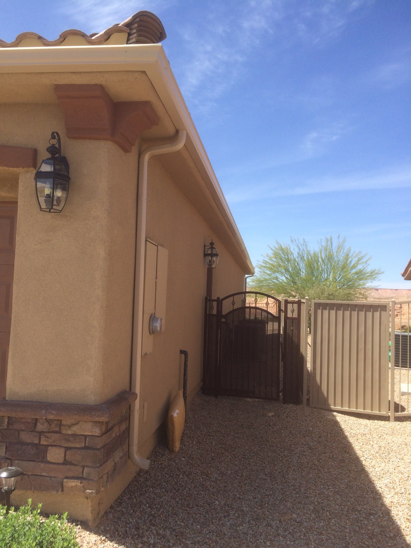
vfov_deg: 61.7
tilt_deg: +0.3
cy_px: 274
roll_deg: -0.2
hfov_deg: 48.2
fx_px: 459
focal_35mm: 29
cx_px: 206
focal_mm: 4.15
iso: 32
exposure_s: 1/1580
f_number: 2.2
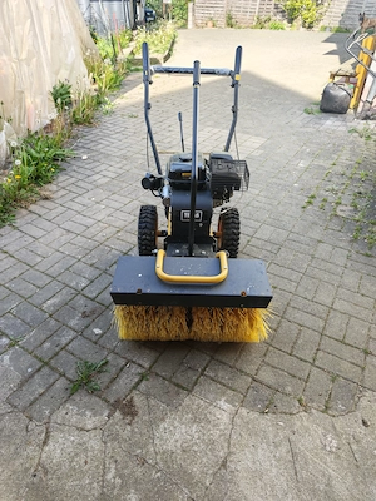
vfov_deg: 73.9
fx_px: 333
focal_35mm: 23
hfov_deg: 58.9
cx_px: 188
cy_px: 250
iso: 50
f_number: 1.67
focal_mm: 8.71
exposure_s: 1/1316
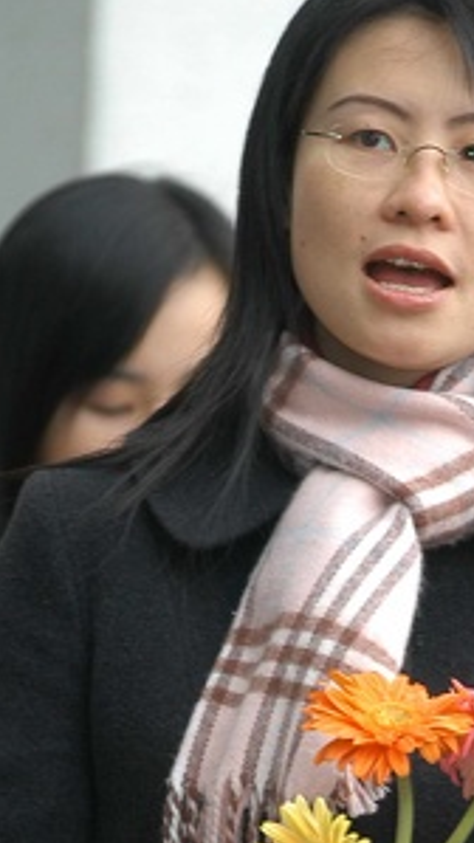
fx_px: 16422
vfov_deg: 2.9
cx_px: 426
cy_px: 871
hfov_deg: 1.7
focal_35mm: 734
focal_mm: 185
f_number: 2.8
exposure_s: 1/125
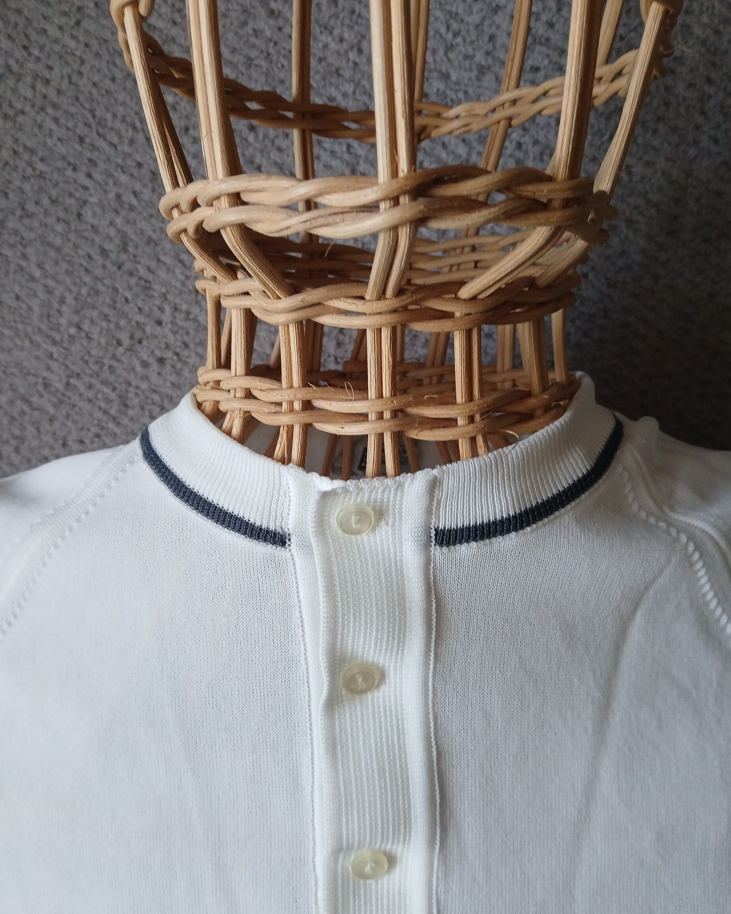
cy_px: 480
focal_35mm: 28
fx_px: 757
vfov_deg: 62.2
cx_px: 360
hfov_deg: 51.5
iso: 125
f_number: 1.8
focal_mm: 3.98
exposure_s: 1/50
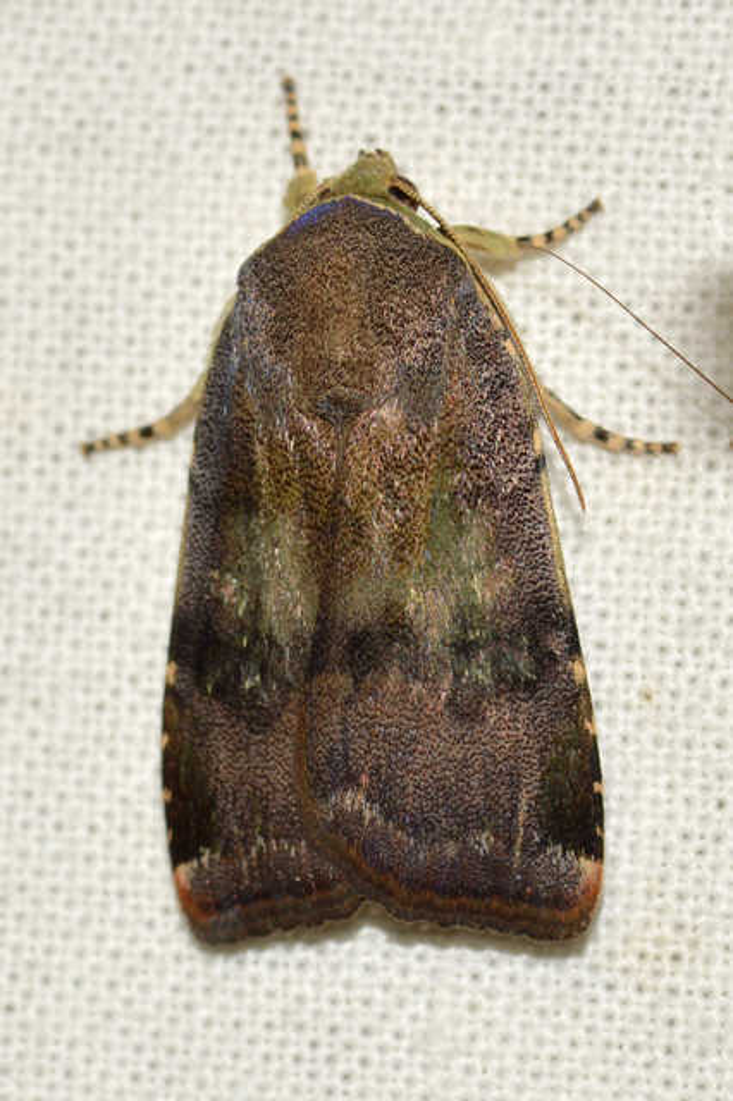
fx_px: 4586
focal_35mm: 150
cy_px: 550
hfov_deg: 9.1
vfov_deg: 13.7
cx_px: 366
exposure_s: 1/200
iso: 100
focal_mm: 100
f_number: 18
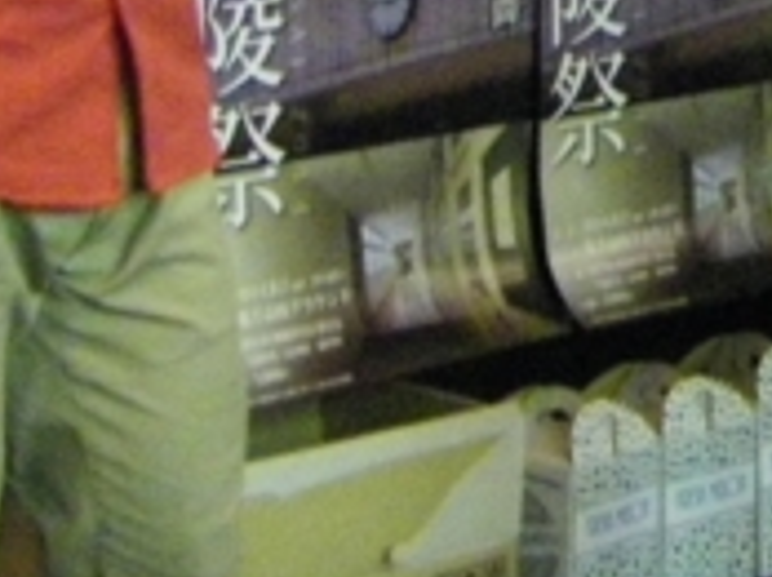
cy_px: -581
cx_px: 1016
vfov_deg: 8.1
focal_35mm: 175
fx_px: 3897
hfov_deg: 11.0
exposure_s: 1/50
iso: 800
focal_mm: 6.3
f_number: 3.5
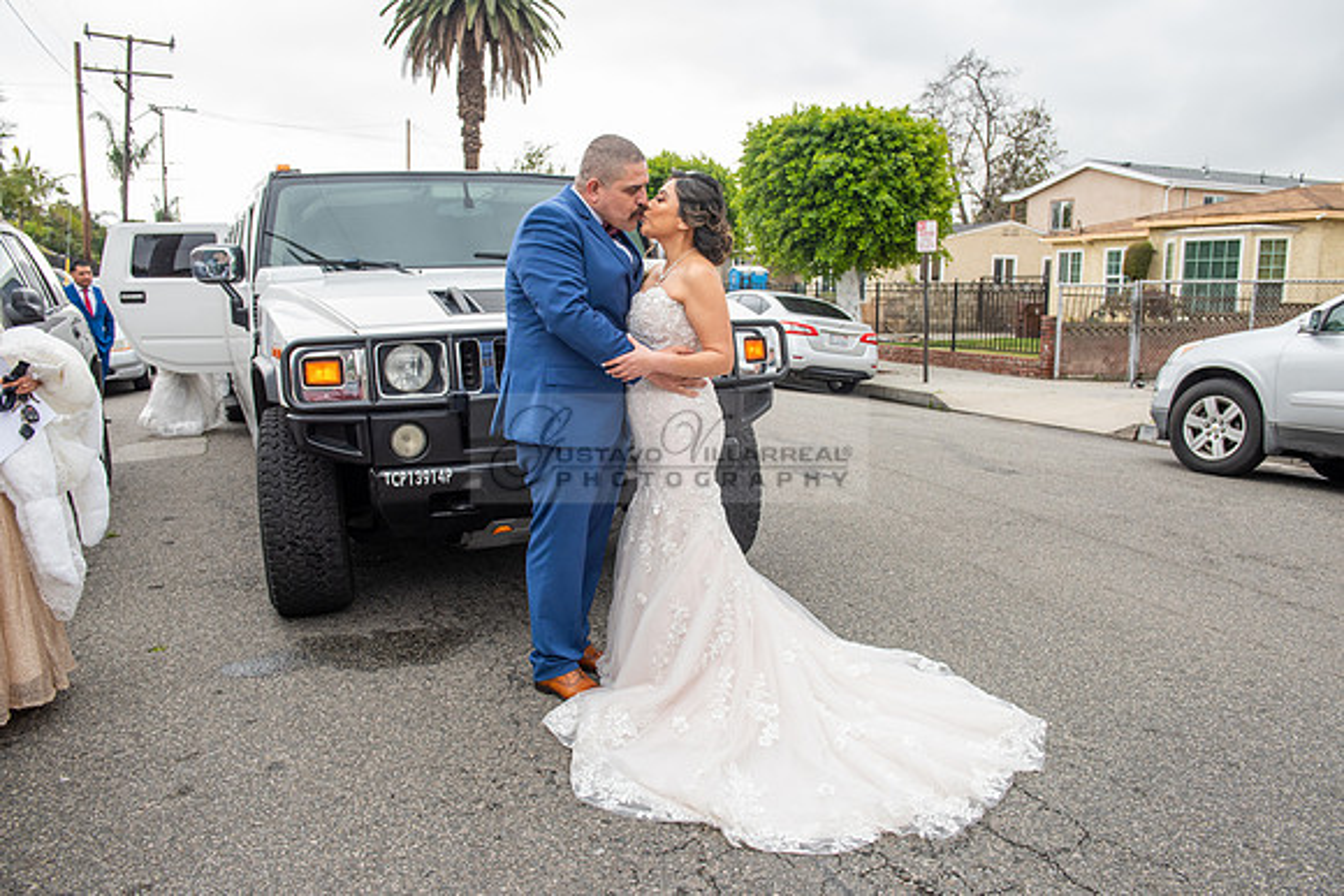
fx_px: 1083
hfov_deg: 63.6
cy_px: 448
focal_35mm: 29
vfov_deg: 45.0
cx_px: 672
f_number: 5.6
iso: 500
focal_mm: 29
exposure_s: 1/200
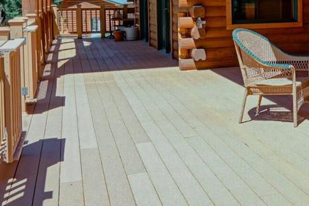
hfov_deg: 30.4
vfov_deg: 22.3
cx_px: 340
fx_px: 506
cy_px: 15
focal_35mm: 59
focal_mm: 20
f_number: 11
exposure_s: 1/350
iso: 400
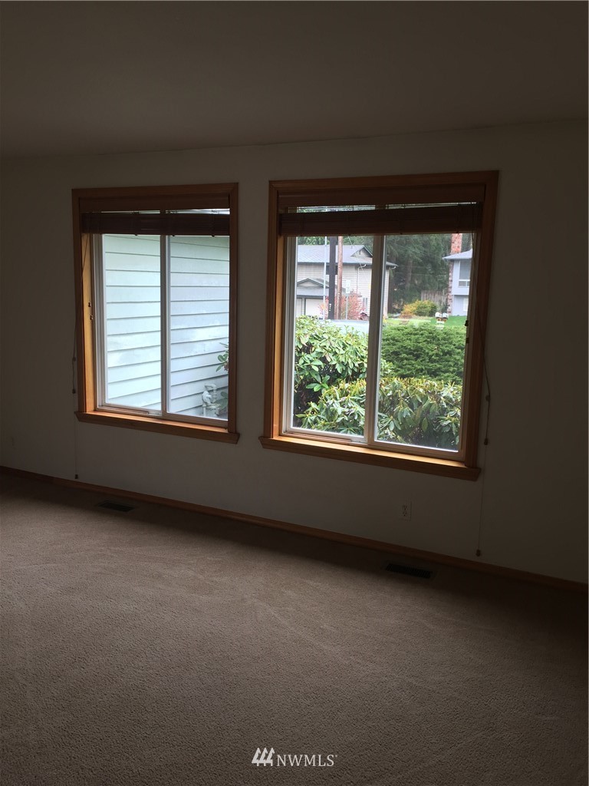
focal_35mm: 29
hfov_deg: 48.2
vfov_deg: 61.7
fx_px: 658
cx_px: 294
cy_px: 393
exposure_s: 1/40
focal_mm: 4.15
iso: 32
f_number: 2.2
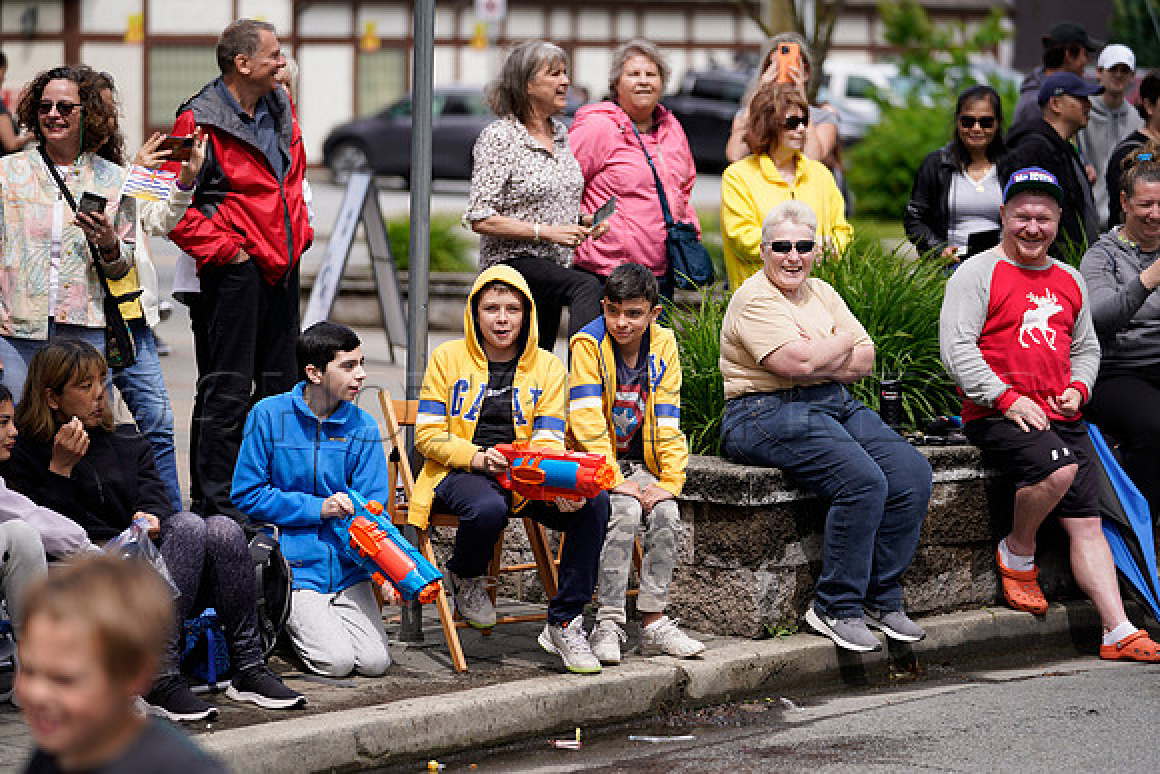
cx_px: 580
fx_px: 4319
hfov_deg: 15.3
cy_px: 387
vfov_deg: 10.2
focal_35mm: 134
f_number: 2.8
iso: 100
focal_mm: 134
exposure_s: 1/400
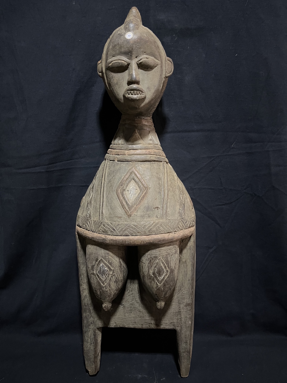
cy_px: 192
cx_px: 144
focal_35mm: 26
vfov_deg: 67.3
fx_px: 287
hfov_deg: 53.1
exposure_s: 1/30
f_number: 1.6
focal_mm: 5.1
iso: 1000
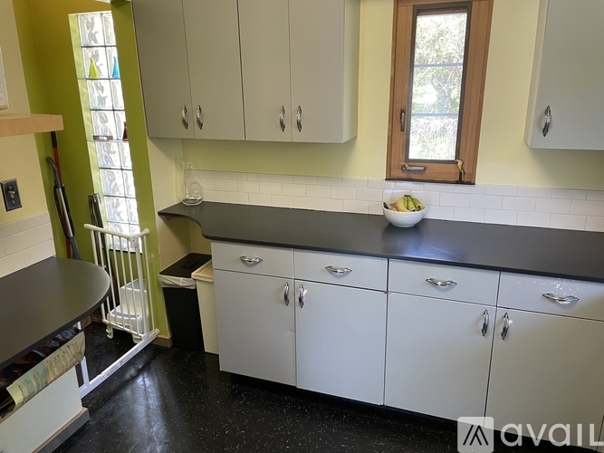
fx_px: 454
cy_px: 226
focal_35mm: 26
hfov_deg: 67.3
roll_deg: +1.1
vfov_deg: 53.0
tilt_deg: -16.0
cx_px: 302
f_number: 1.6
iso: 125
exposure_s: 1/60
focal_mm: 4.2
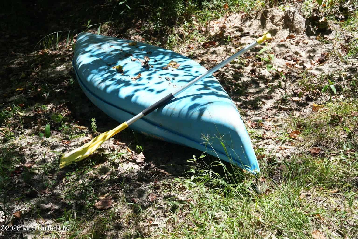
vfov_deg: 19.5
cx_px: 179
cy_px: 120
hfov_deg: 28.8
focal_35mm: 70
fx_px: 696
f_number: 8
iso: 160
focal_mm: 70
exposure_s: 1/100
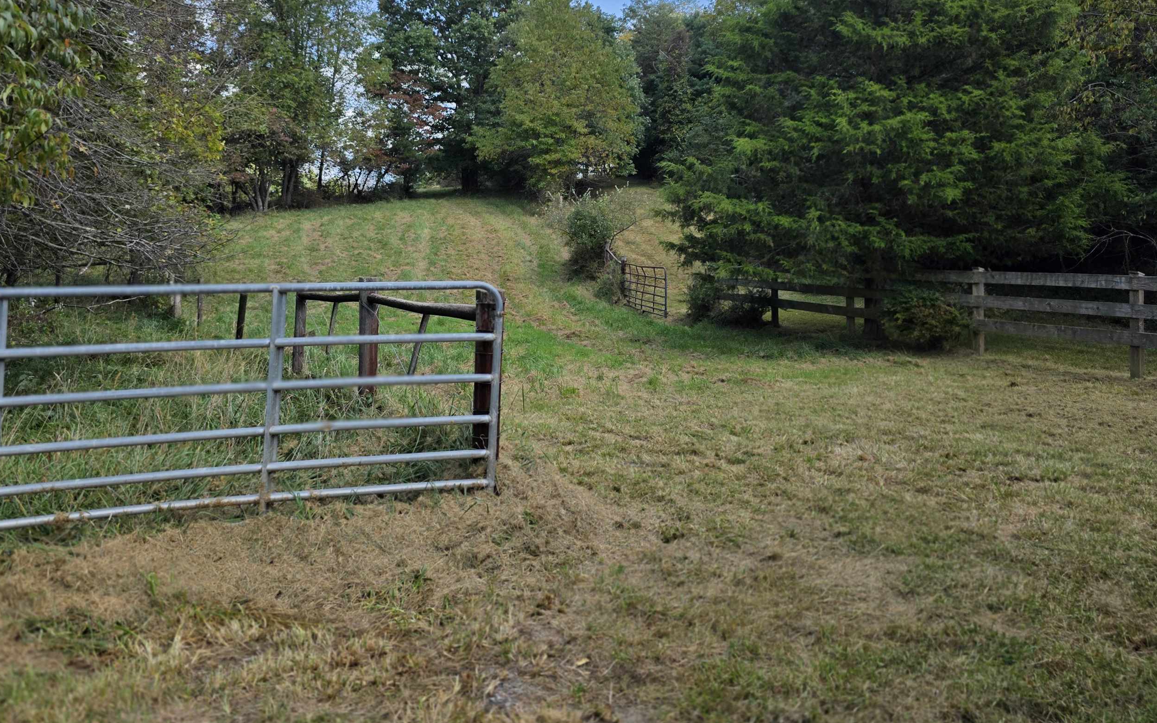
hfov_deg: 62.9
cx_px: 560
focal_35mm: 30
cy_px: 230
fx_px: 946
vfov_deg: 41.2
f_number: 1.7
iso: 80
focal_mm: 6.3
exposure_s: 1/3891
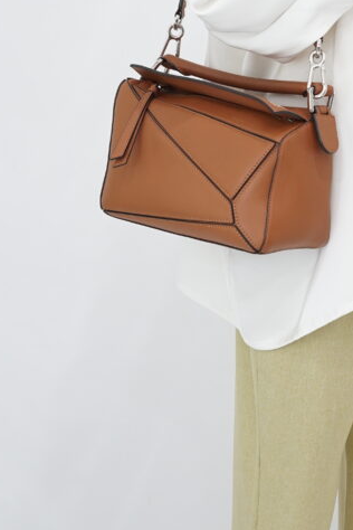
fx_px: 1588
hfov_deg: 12.5
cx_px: 349
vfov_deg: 18.6
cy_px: 58
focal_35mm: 108
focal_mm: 50
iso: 640
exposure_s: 1/6
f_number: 6.3
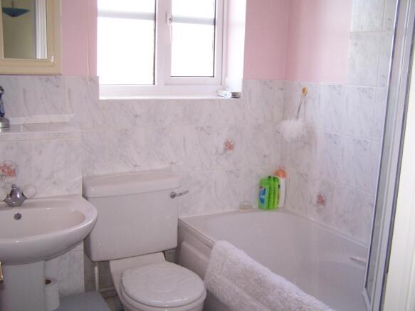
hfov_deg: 49.0
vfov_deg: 37.7
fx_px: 455
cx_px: 208
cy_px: 156
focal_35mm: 38
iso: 140
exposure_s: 1/90
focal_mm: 6.3
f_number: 2.8
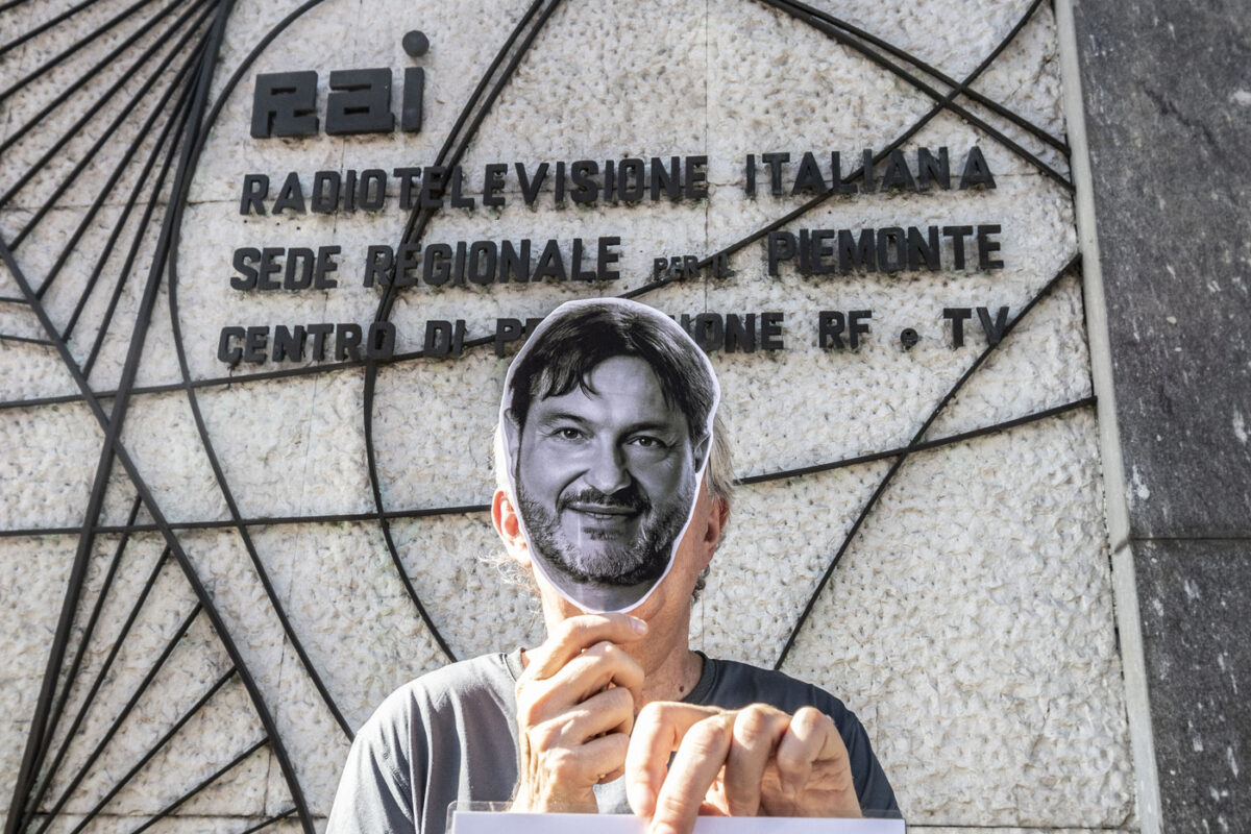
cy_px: 417
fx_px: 1042
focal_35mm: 30
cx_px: 626
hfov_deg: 61.9
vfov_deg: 43.6
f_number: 11
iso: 1250
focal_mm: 20
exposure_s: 1/500
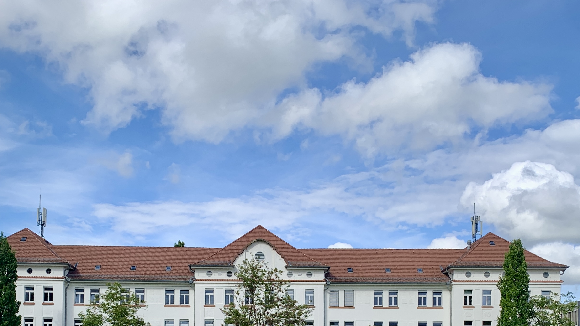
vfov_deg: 23.9
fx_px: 723
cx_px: 265
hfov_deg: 43.7
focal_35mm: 47
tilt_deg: +1.3
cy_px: 352
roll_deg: +0.2
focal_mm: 4.25
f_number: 1.8
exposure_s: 1/2033
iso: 25
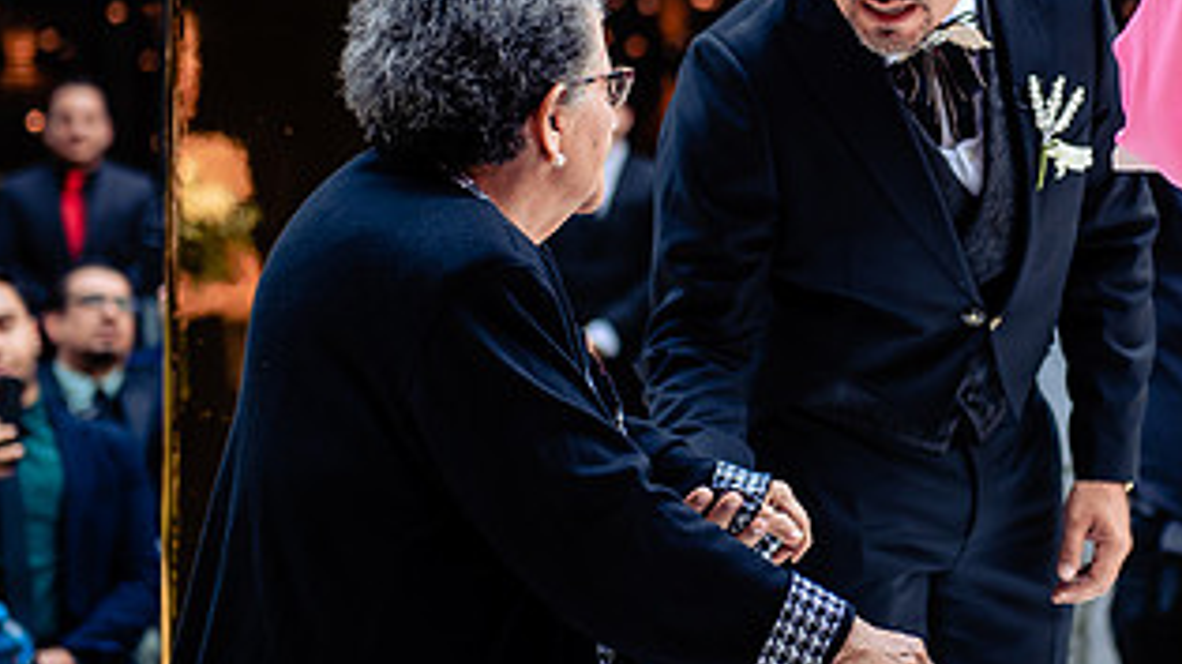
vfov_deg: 9.0
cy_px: 107
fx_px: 4230
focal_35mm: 135
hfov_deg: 15.8
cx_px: 991
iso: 320
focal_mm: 70
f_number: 2.8
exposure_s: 1/160
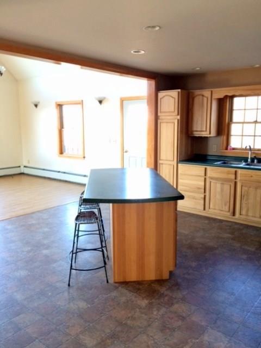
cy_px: 174
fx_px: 292
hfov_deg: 48.2
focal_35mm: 29
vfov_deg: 61.7
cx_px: 130
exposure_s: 1/30
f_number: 2.2
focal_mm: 4.15
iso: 125
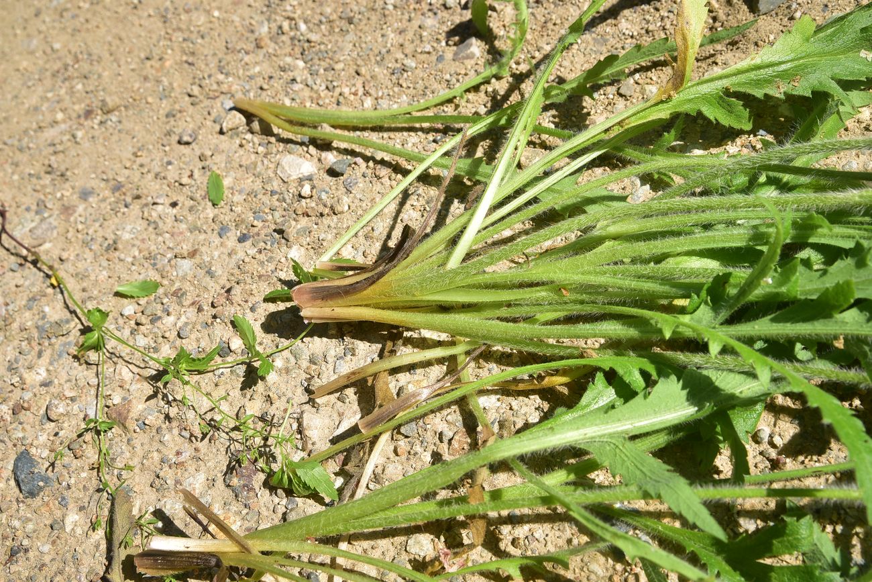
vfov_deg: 27.0
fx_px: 1211
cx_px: 436
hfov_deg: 39.6
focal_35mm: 50
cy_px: 291
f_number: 13
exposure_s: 1/250
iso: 160
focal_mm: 50
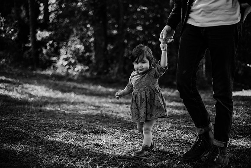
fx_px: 349
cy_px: 84
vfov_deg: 27.0
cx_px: 126
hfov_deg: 39.6
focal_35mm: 50
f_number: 2
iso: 160
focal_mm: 50
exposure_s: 1/1000
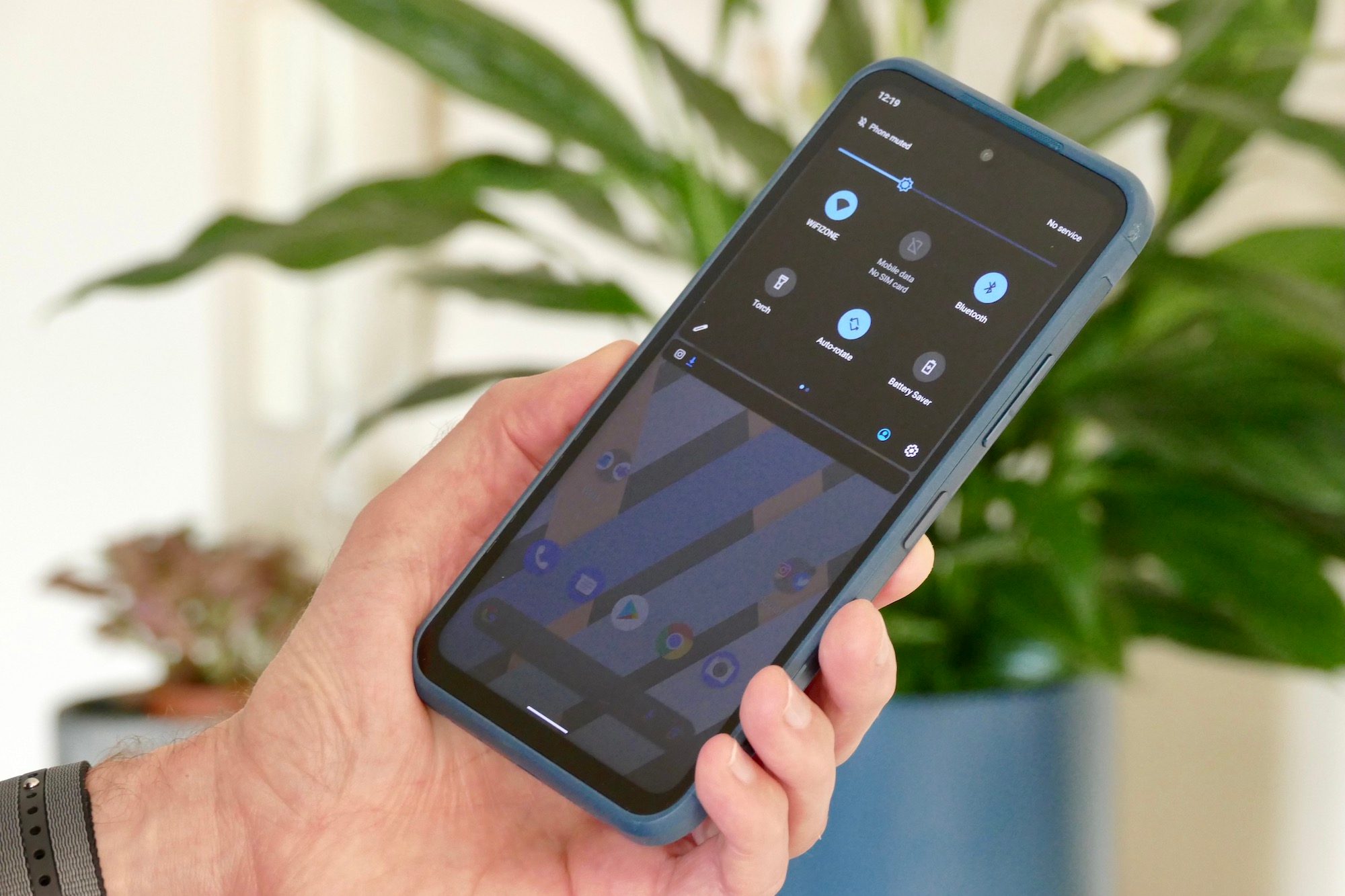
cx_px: 672
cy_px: 448
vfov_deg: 9.9
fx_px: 5192
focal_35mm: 139
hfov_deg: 14.8
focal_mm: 50.69
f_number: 4.5
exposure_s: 1/15
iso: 1600
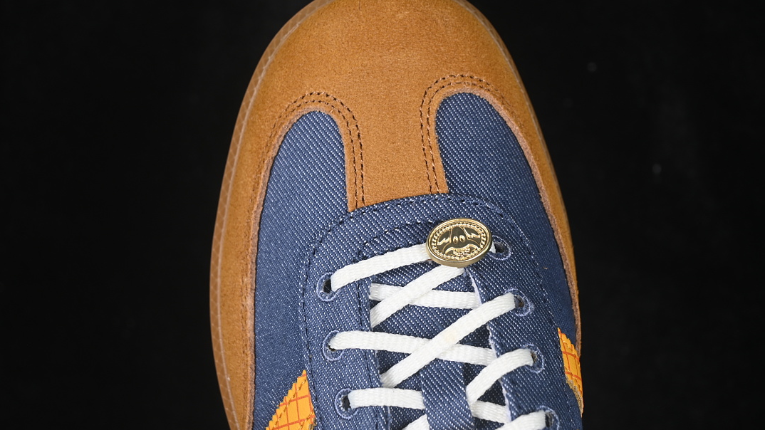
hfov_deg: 26.9
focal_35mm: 79
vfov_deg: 15.3
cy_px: 201
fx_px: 1602
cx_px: 383
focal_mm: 50
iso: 160
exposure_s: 1/80
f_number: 7.1
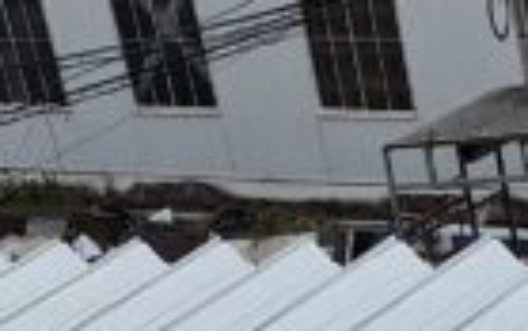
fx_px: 2577
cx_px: 418
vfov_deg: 6.0
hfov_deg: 11.7
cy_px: 1370
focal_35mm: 179
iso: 40
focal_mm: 5.54
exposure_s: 1/2801
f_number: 1.8
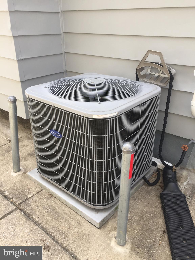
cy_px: 130
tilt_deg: -24.8
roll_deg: -1.7
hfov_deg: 48.2
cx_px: 98
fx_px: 218
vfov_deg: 61.7
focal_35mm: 29
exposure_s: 1/488
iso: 32
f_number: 2.2
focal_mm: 4.15
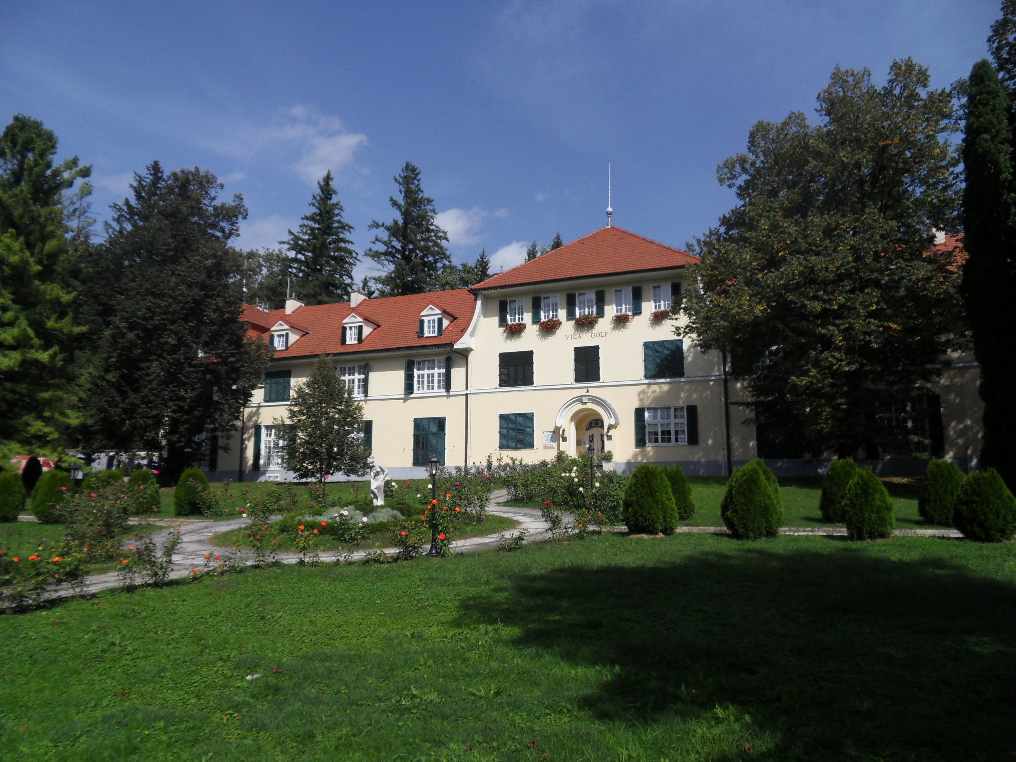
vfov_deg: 56.8
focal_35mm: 24
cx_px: 508
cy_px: 381
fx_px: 704
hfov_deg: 71.6
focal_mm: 4.2
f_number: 7.5
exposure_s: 1/350
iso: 80
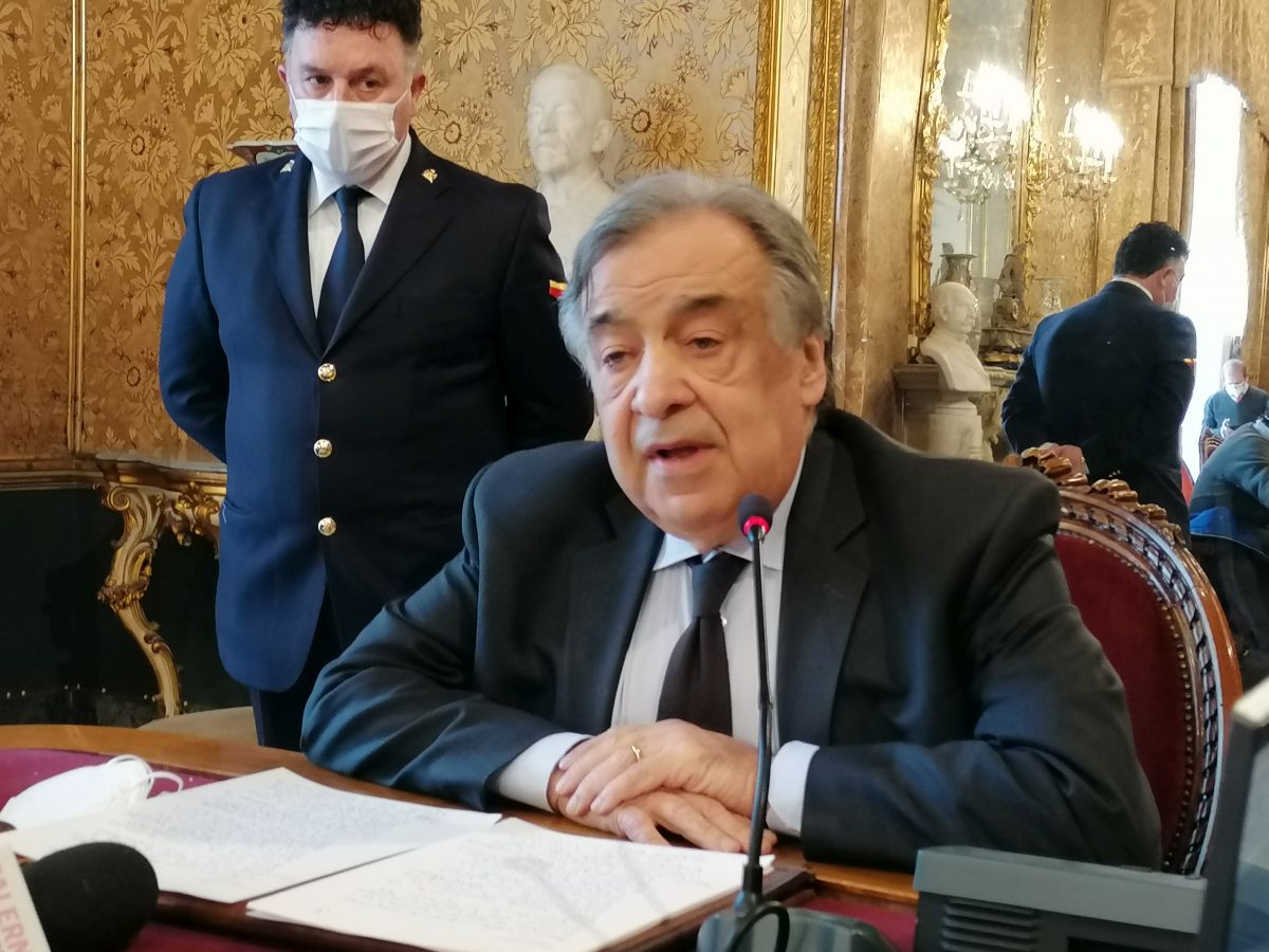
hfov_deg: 36.2
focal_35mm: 53
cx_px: 634
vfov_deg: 27.5
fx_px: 1943
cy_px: 476
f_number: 1.8
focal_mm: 4.75
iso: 400
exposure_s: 1/25
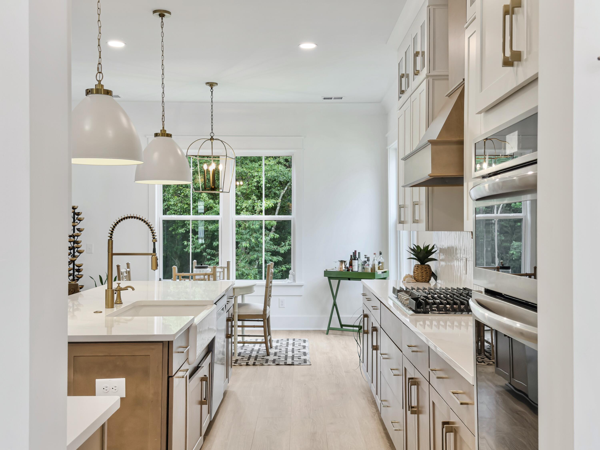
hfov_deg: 47.9
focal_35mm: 39
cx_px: 300
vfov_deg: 36.8
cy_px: 225
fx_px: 676
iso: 100
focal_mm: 6.76
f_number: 1.8
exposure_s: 1/120
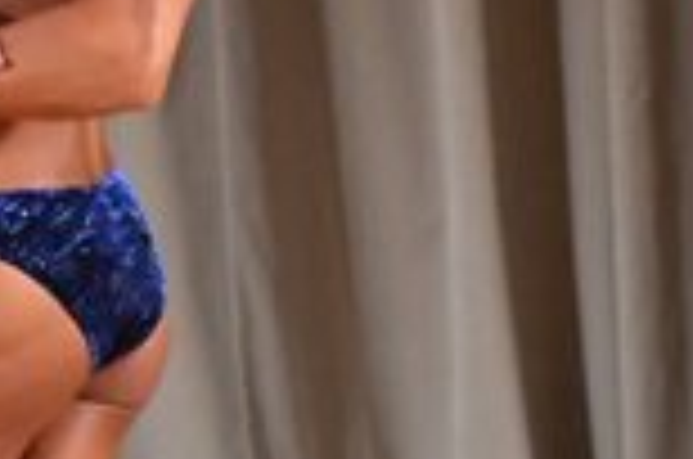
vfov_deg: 1.2
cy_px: 180
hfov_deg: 1.8
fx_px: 21784
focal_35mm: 1134
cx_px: 1334
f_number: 5.6
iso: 5000
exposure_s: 1/400
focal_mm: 150
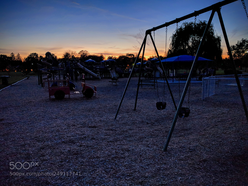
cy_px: 93
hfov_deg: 67.3
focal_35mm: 26
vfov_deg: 53.1
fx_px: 186
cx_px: 124
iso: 341
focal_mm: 4.67
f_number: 2
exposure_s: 1/55.7
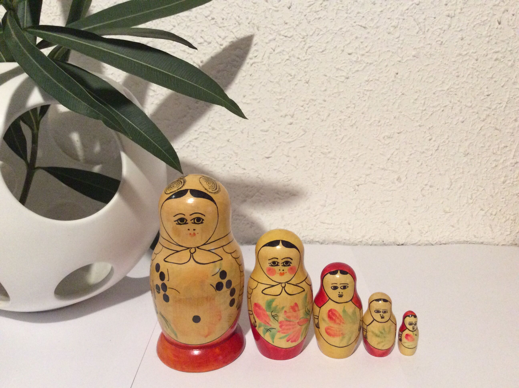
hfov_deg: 56.9
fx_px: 479
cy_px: 194
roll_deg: +1.4
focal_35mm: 32
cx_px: 260
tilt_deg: -15.2
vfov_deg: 44.1
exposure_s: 1/20
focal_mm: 3.3
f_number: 2.4
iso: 320
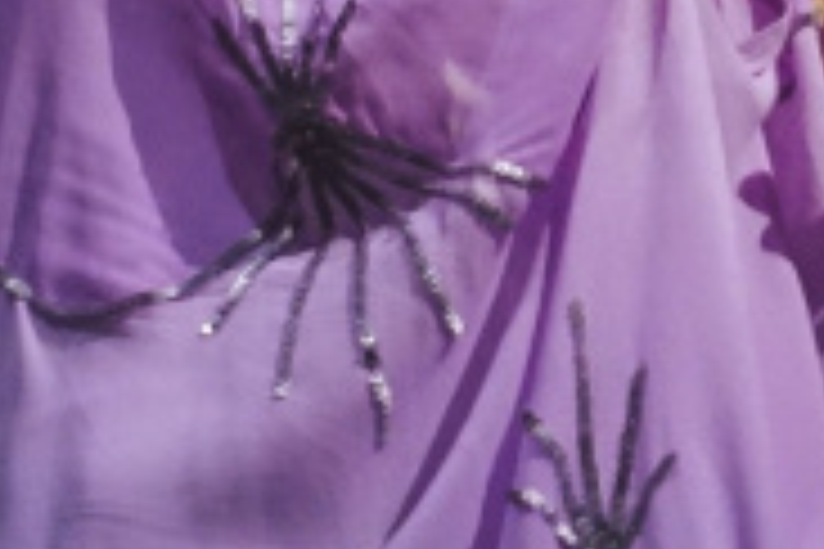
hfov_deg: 6.7
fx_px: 7003
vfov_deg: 4.5
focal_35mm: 306
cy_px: -398
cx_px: 1067
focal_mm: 25.7
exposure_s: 1/40
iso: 1250
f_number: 2.8
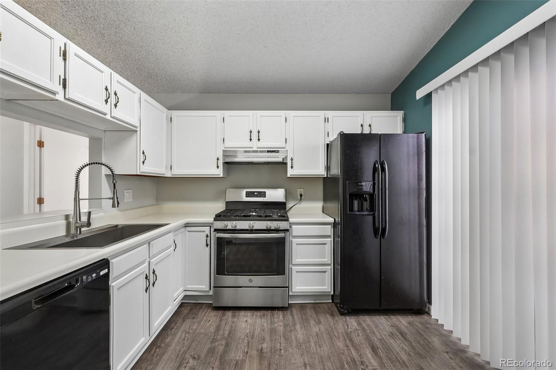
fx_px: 232
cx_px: 278
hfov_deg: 100.4
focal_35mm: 15
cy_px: 185
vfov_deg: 77.3
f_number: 9
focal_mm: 10
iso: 640
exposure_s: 1/25
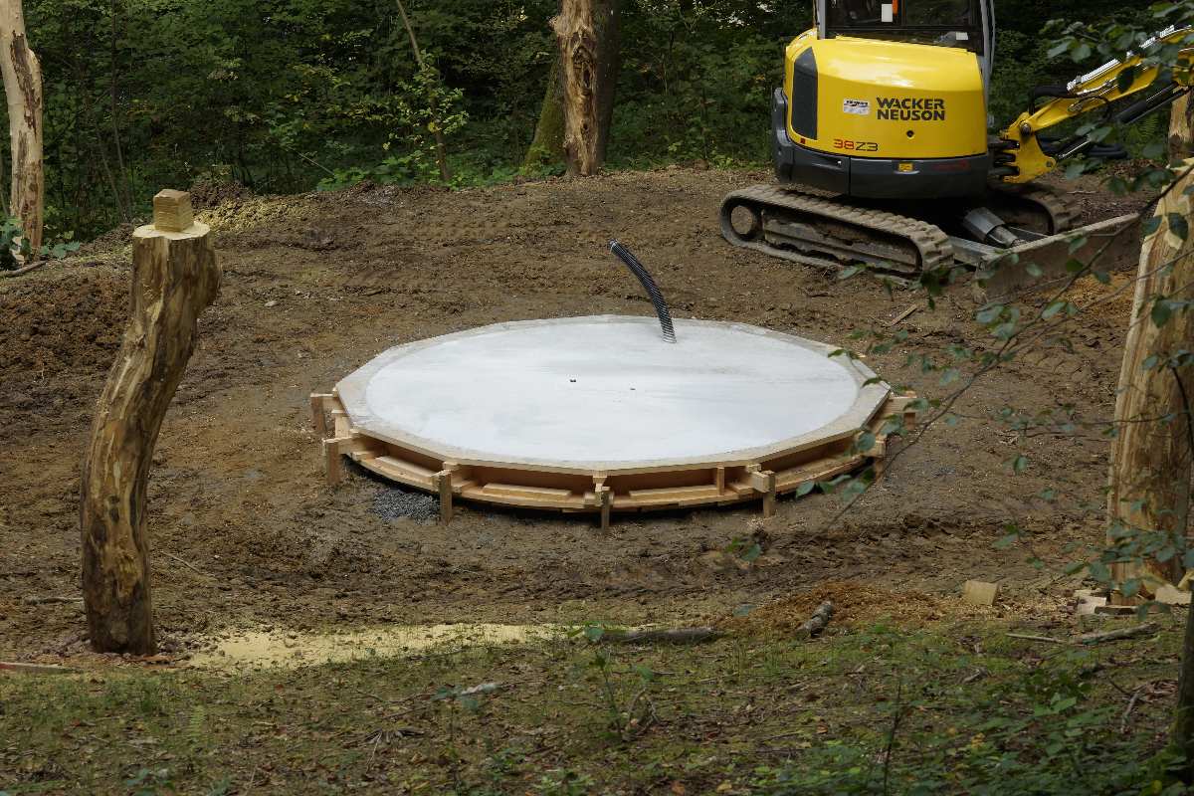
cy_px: 398
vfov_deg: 13.0
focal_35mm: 105
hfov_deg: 19.5
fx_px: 3482
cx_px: 597
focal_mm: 70
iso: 200
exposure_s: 1/125
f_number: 8
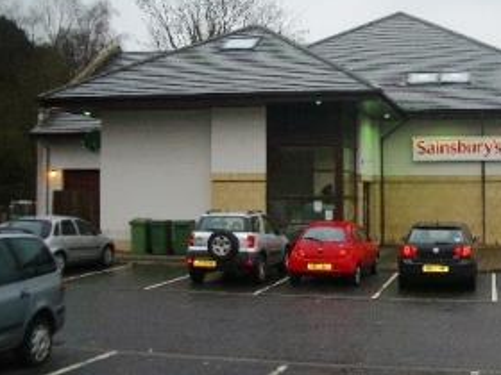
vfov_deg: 26.0
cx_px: 395
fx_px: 810
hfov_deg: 33.4
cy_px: 134
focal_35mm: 56
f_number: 2.6
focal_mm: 5.8
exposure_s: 1/125
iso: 100
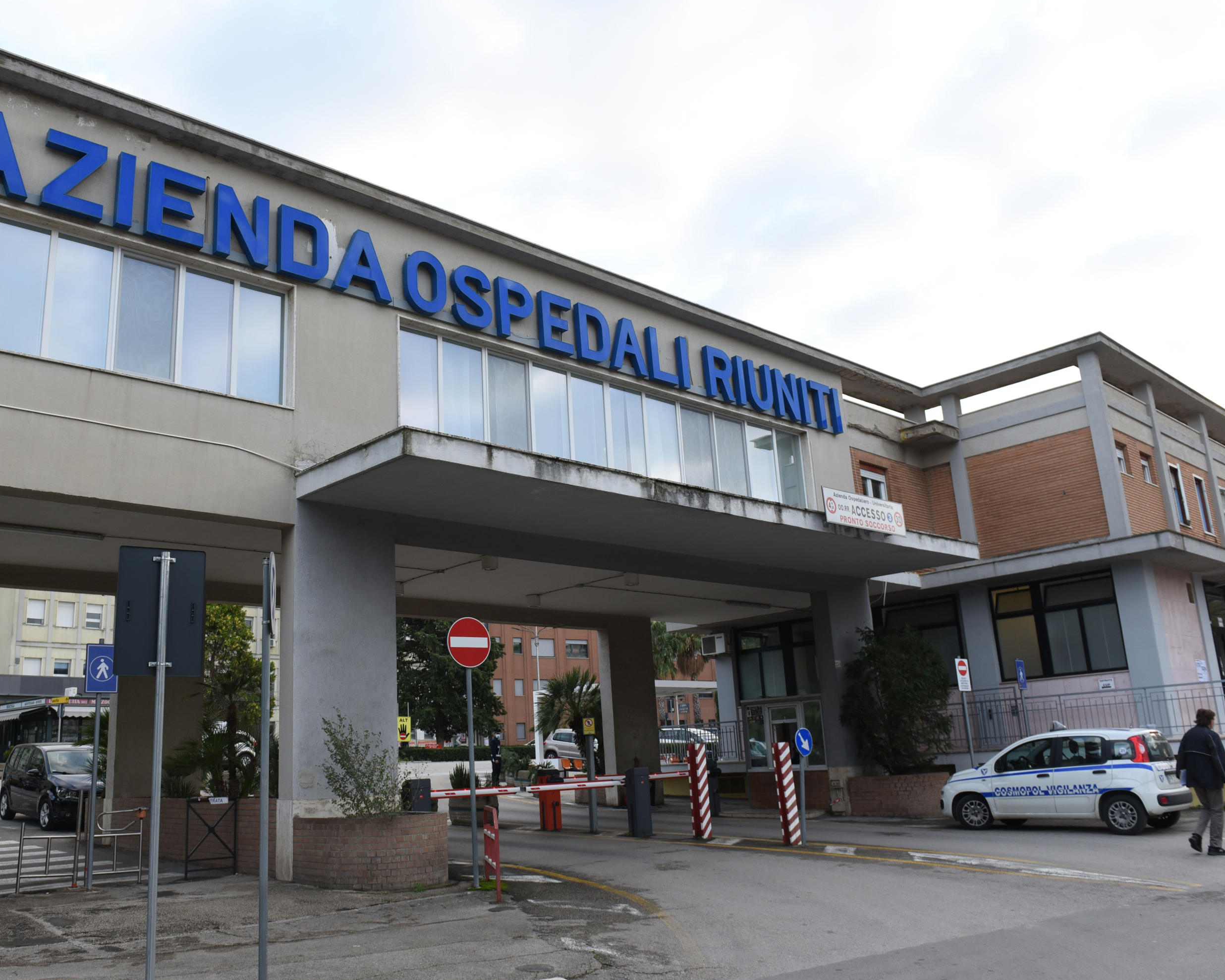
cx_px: 507
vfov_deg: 51.5
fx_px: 1015
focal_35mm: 28
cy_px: 496
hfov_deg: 61.8
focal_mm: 24
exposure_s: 1/200
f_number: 5.6
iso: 400
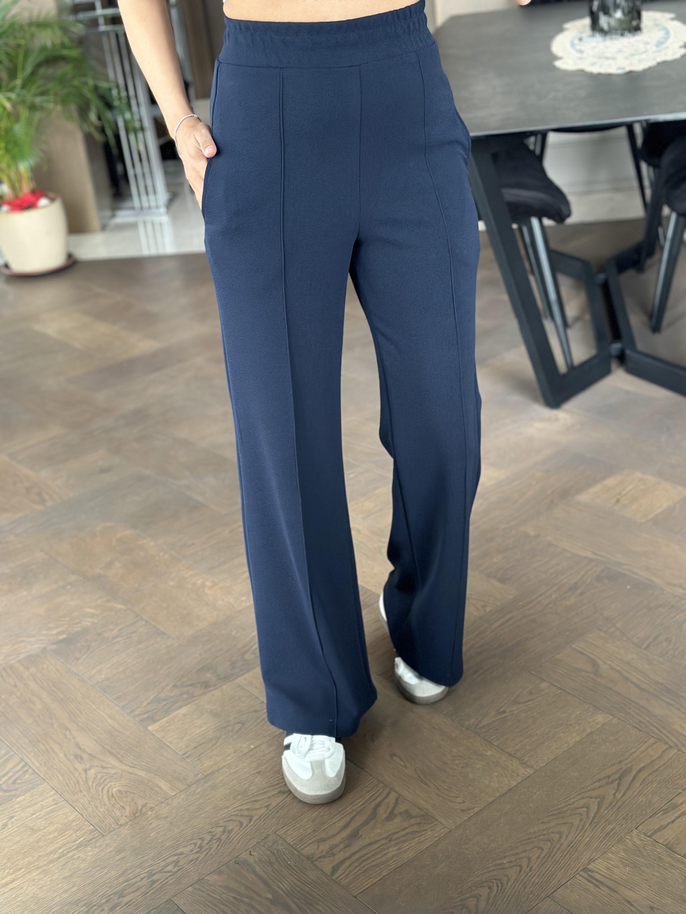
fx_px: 1268
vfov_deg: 39.7
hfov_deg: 30.3
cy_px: 457
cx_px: 343
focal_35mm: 48
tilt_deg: -33.9
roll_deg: +7.5
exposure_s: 1/45
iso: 400
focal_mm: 6.86
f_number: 1.78
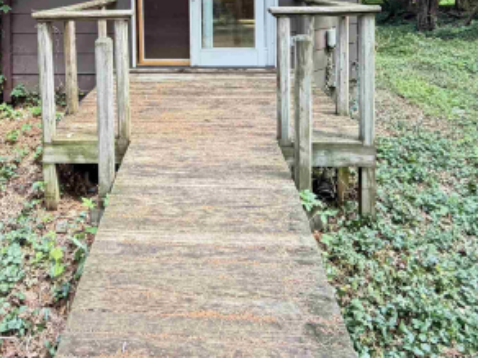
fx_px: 442
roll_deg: +2.6
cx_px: 168
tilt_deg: -1.6
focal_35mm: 32
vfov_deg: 39.1
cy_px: 2
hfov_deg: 55.9
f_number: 2.2
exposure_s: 1/121
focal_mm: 2.22
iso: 320
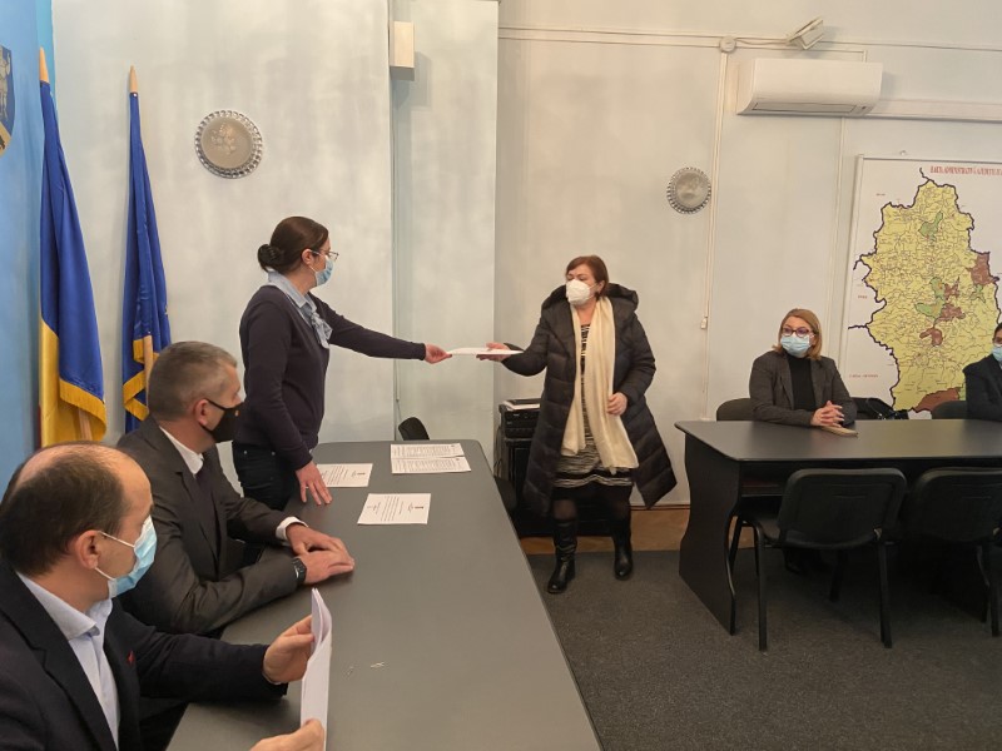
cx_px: 501
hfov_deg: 67.3
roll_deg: -0.9
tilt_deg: -8.0
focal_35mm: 26
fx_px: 753
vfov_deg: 53.1
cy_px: 376
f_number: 1.8
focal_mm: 4.25
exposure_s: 1/50
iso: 160
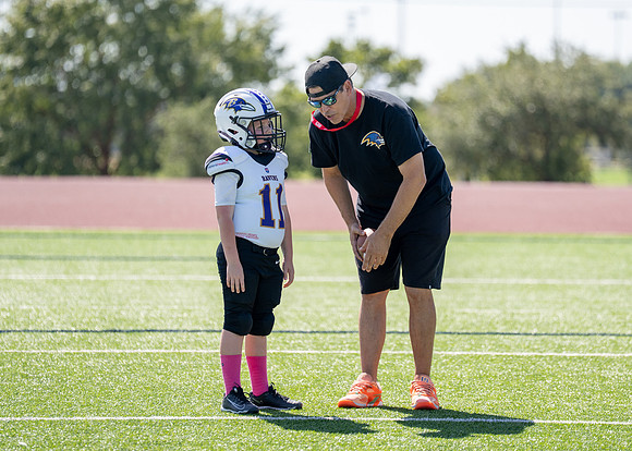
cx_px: 343
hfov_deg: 9.3
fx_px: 3881
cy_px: 192
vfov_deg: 6.7
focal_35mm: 216
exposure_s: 1/1600
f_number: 2.8
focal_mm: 176
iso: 125
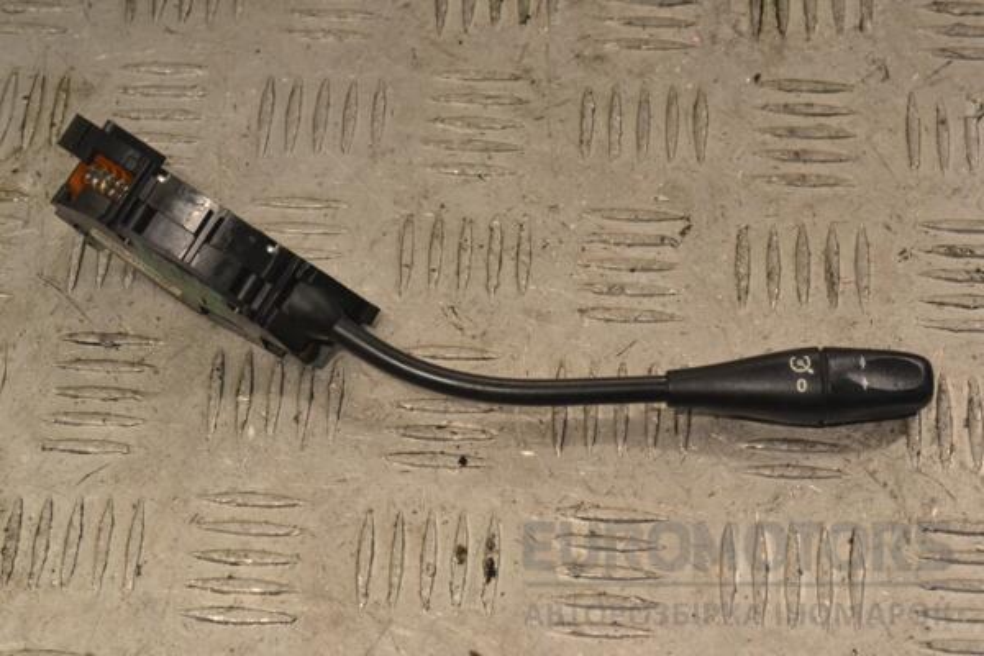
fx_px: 2255
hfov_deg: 24.6
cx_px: 492
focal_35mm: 82
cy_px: 328
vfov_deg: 16.6
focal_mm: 55
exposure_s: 1/500
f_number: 11
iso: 3200
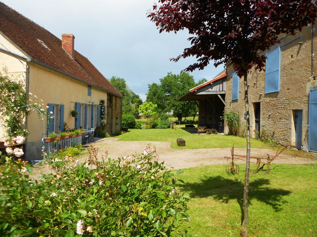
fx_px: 238
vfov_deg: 53.1
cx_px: 158
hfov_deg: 67.3
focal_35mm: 26
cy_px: 118
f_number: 3.2
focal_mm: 4.6
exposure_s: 1/800
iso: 80
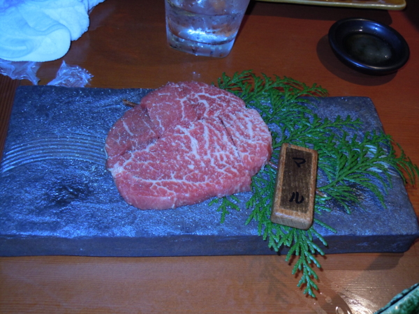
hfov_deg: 42.1
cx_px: 210
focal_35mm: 45
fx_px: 545
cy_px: 157
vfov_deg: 32.2
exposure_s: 1/30
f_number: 3.8
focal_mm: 8.1
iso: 200
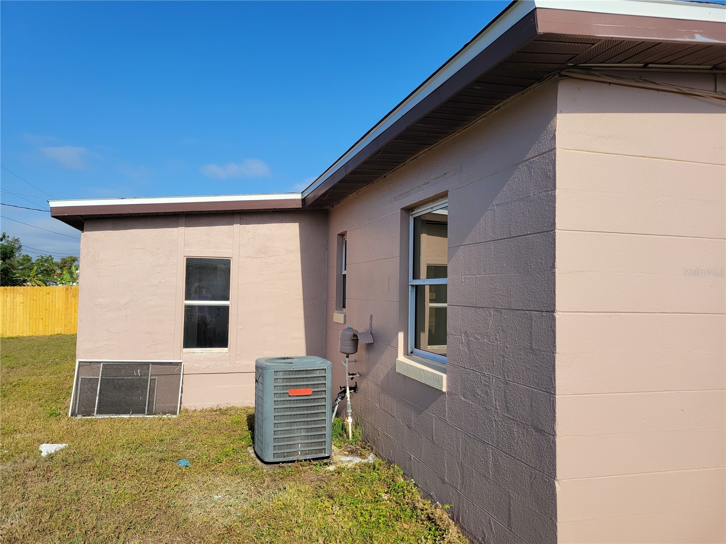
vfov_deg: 53.1
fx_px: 545
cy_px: 272
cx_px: 363
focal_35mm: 26
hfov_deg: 67.3
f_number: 1.8
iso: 40
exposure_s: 1/3194
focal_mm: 5.4
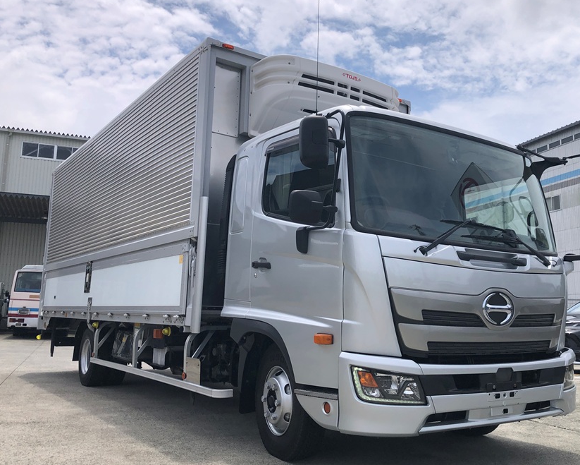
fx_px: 584
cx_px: 323
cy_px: 229
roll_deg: +0.1
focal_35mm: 34
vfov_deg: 43.4
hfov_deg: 52.7
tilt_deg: +10.0
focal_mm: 4
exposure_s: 1/3690
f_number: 1.8
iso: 25
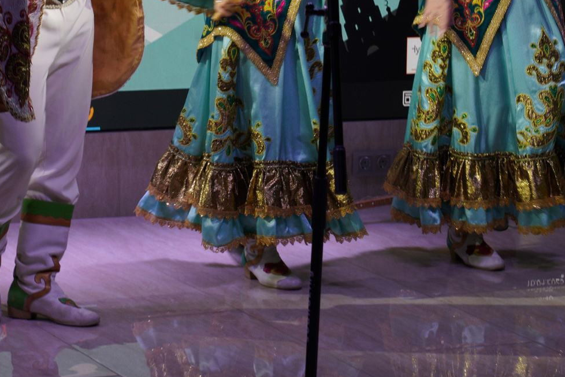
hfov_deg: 11.5
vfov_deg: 7.7
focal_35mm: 178
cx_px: 218
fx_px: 2793
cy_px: -49
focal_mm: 68
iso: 320
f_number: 7.1
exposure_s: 1/125
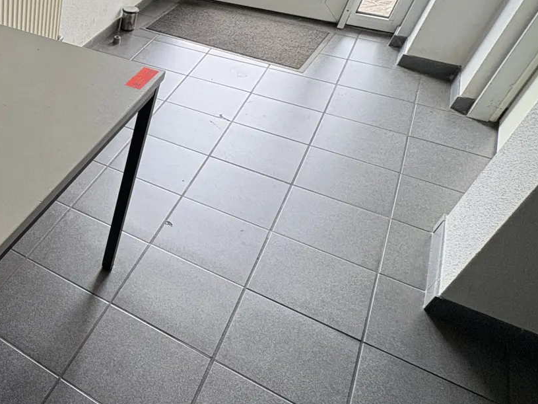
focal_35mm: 33
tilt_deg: -37.3
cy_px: 158
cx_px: -50
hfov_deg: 43.3
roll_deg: +5.0
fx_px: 513
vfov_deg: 42.7
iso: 125
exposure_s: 1/99
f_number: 2.2
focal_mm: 2.22
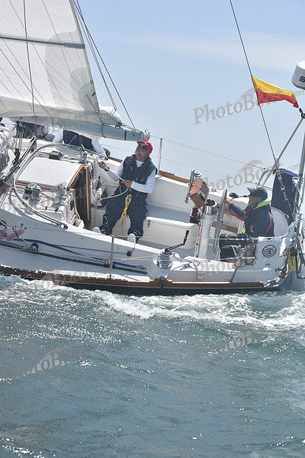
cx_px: 152
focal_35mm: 70
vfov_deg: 28.8
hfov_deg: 19.5
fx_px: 889
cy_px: 229
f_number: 10
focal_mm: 70
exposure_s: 1/1000
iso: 320
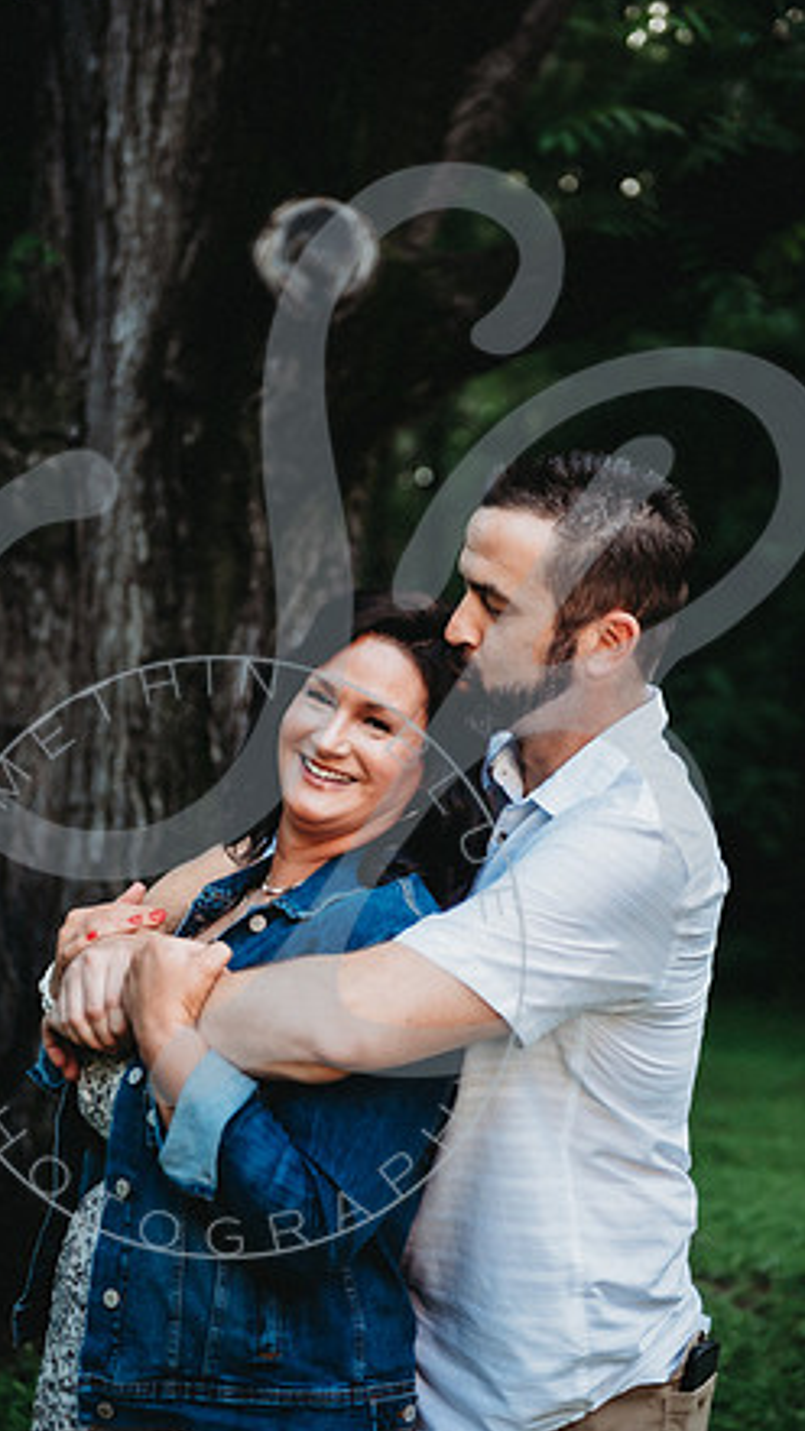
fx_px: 2353
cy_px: 711
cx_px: 370
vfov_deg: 33.8
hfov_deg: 19.4
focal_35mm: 62
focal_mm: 58
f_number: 2.8
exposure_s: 1/160
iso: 200
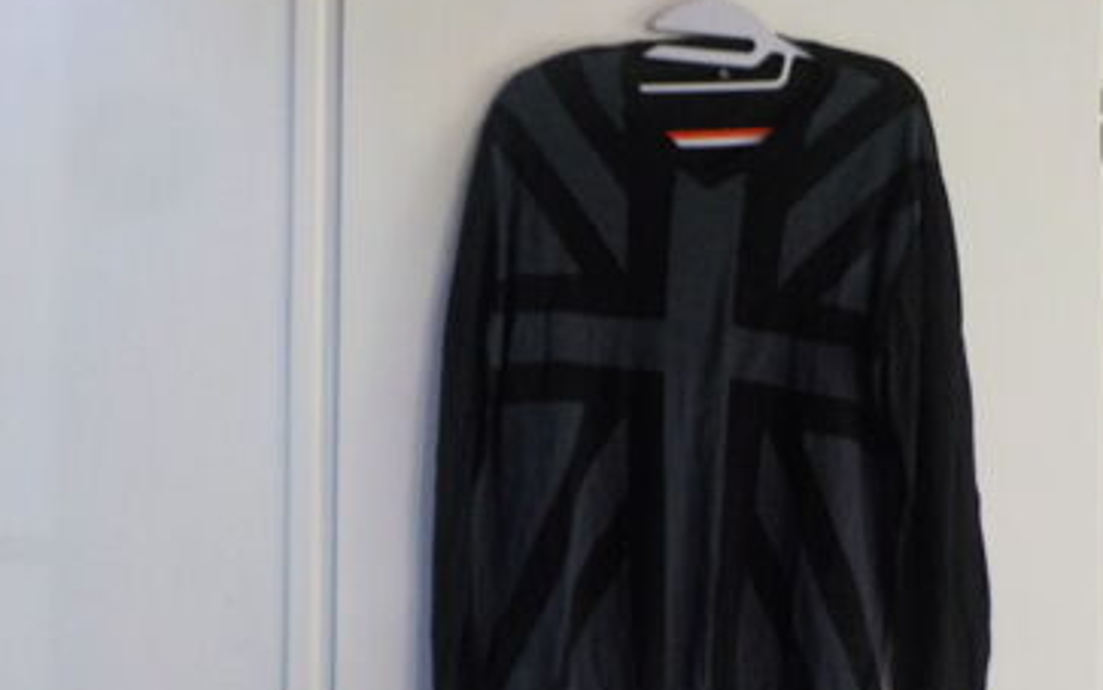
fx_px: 1263
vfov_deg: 30.2
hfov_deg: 46.9
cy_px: 480
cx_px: 656
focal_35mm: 42
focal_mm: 4.1
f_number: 3.3
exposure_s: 1/15
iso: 400
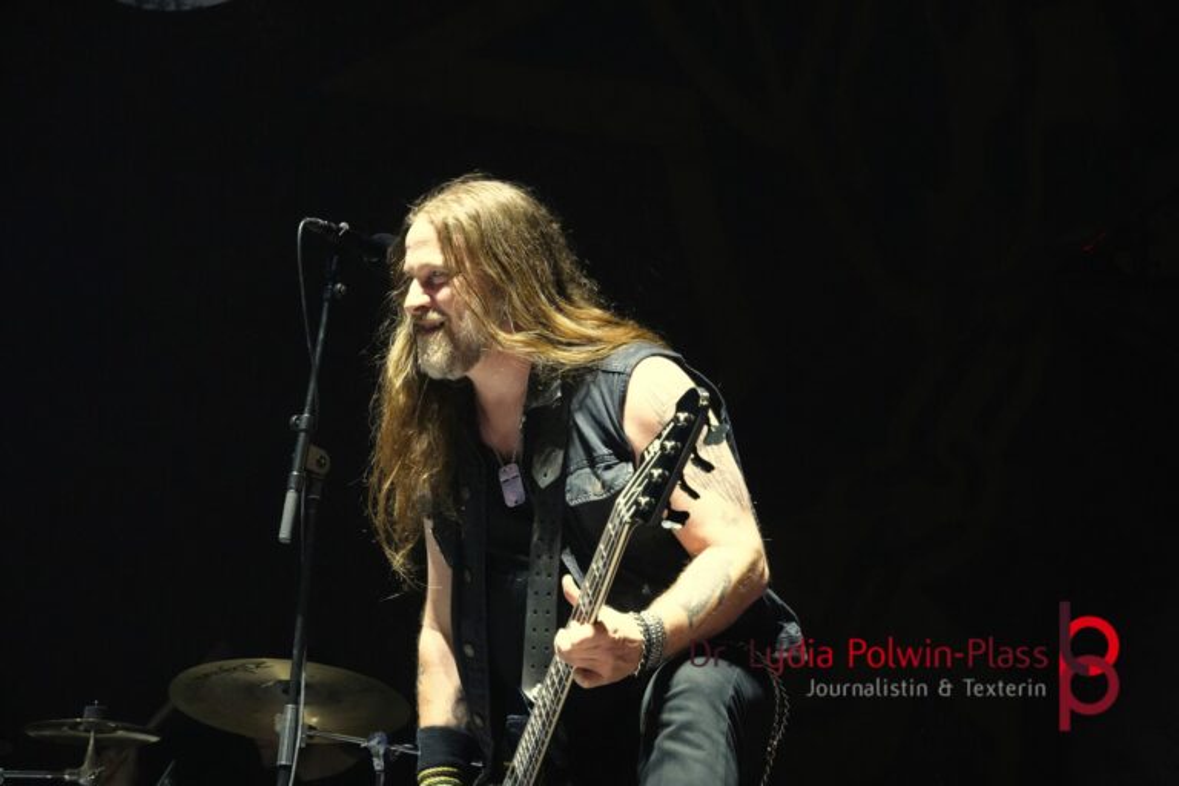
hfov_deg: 19.7
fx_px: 3389
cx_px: 590
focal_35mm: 104
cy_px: 393
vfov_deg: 13.2
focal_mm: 69
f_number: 5
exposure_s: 1/125
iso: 6400
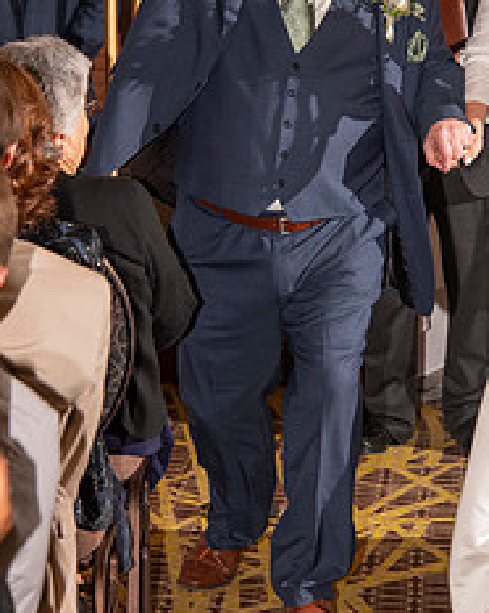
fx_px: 4438
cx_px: 379
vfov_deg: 7.9
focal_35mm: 245
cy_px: 184
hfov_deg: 6.3
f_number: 7.1
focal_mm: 135
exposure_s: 1/160
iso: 1000
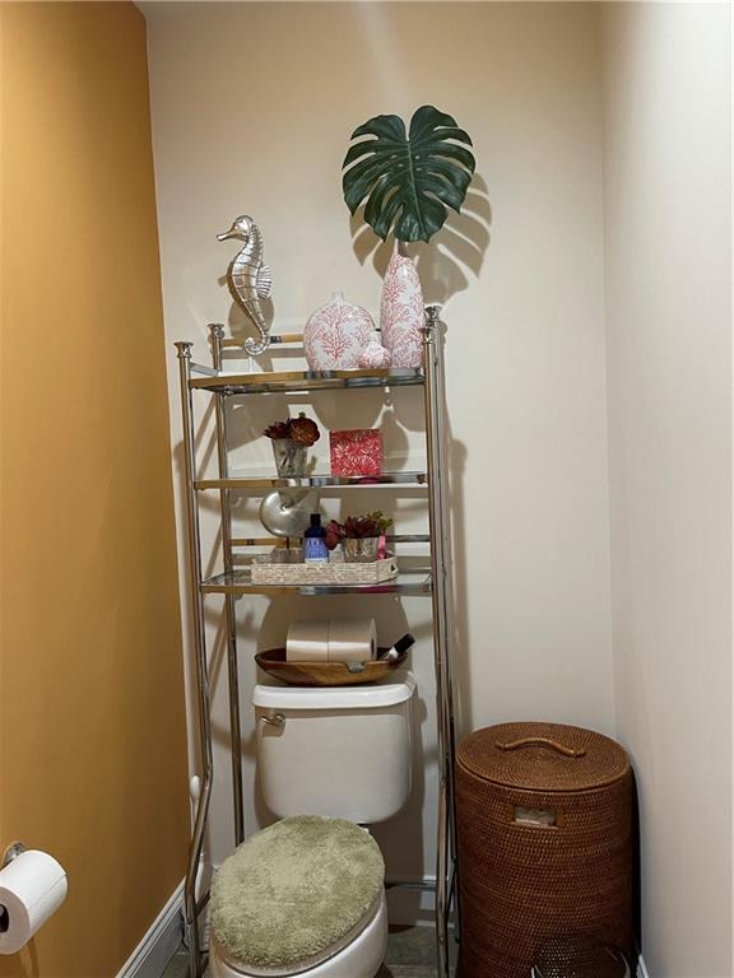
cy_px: 489
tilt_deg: -3.5
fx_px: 735
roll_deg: +2.2
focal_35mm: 26
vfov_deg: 67.3
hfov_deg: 53.1
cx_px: 367
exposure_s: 1/60
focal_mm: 5.1
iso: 200
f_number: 1.6
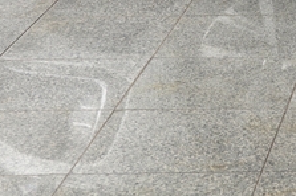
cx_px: 498
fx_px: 1530
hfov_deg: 10.5
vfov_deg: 7.0
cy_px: -252
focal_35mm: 186
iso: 200
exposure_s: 1/100
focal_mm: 27
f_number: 4
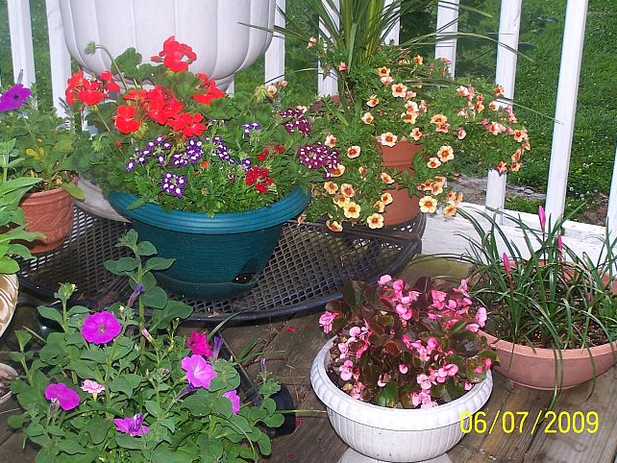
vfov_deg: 20.2
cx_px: 301
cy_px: 233
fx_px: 1302
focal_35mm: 73
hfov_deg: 26.7
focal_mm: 11.1
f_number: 3.2
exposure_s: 1/60
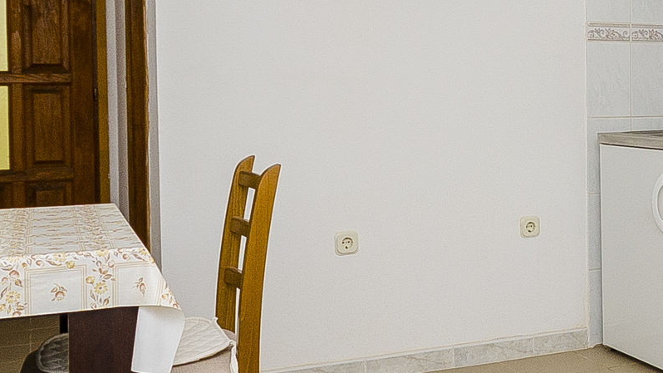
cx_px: 634
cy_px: 113
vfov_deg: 21.7
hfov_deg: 35.0
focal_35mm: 55
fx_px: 967
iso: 250
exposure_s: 1/200
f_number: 6.3
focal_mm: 10
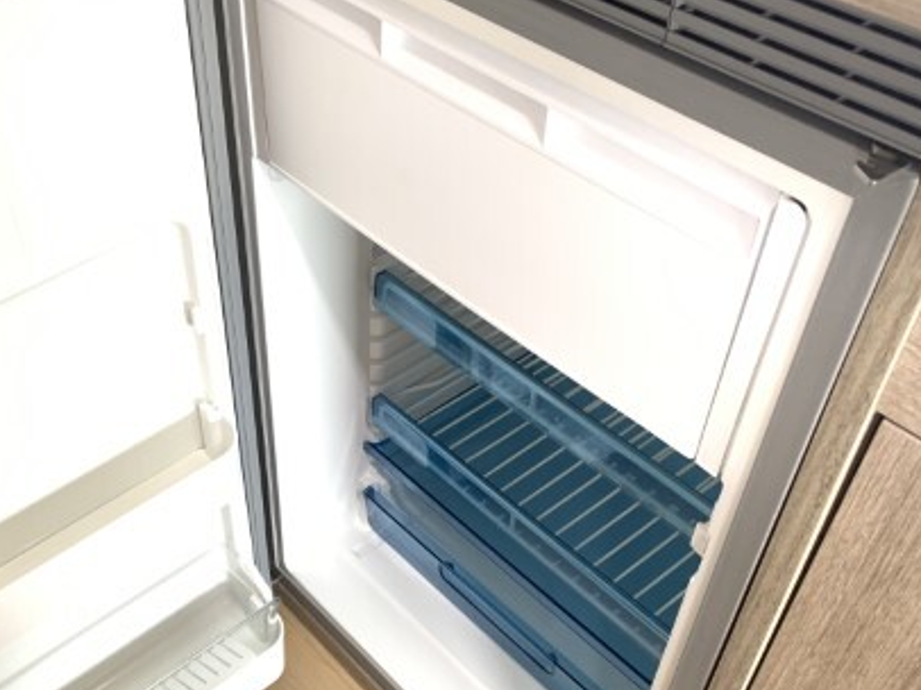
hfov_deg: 44.8
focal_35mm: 41
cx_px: 279
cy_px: 422
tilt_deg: -45.3
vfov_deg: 35.0
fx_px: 1090
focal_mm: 4.25
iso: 200
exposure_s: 1/60
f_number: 1.8
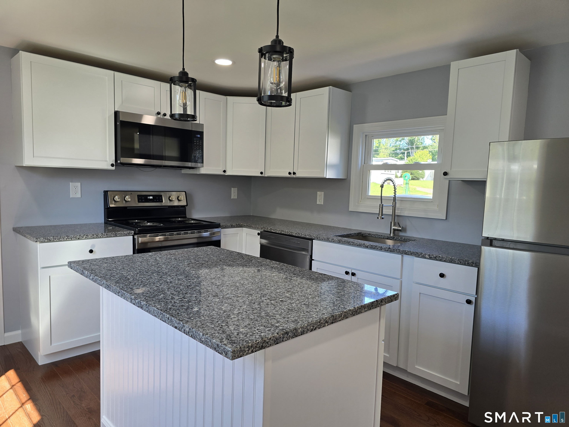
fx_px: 378
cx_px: 284
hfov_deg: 73.9
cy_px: 214
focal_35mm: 23
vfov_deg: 58.9
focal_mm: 6.3
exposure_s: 1/120
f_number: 1.7
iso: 50
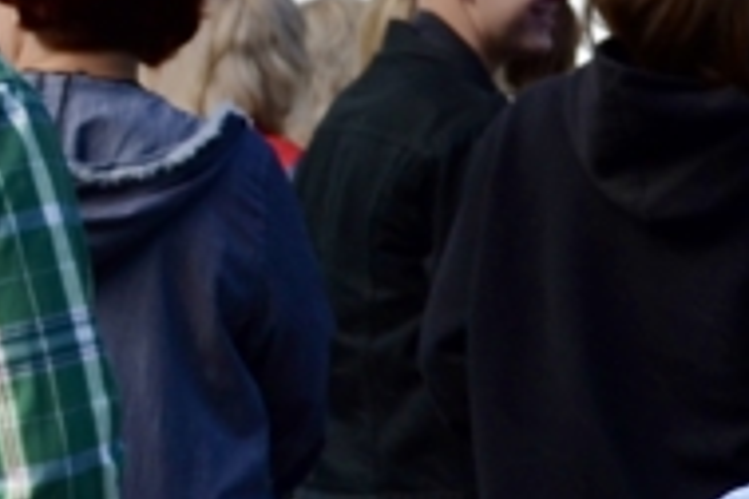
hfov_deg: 11.9
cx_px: 1466
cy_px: 87
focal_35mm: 155
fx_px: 3225
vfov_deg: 8.8
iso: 100
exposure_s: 1/160
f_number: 6.3
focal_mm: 26
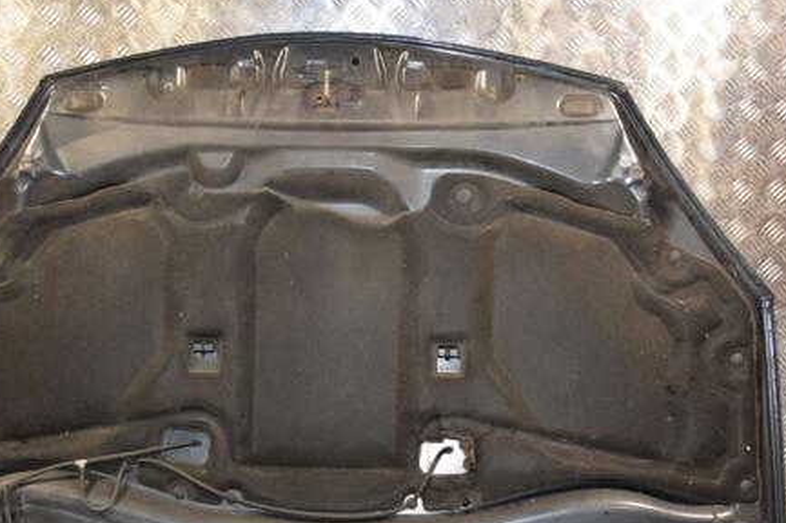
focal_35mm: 44
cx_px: 341
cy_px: 354
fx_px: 953
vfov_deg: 30.4
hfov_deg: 44.7
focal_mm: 21
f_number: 5
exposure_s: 1/160
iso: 800
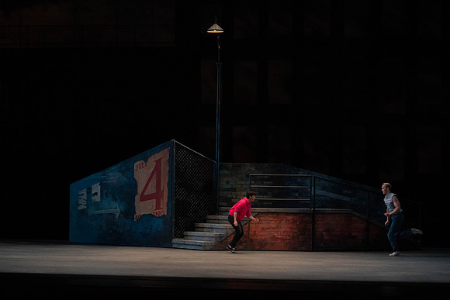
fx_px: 1213
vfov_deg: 14.1
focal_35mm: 97
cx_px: 225
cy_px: 150
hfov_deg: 21.0
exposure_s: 1/400
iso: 3200
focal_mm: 97
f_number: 4.5
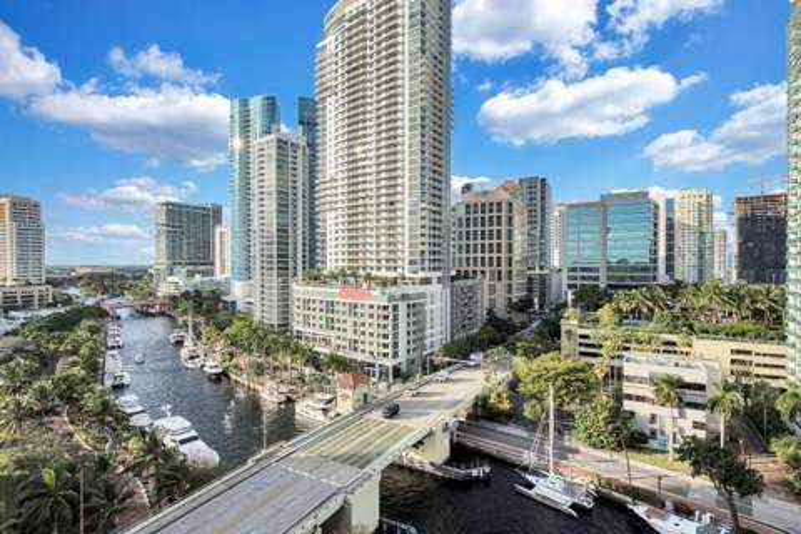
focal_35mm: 19
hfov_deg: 86.9
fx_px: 423
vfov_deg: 64.6
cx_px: 400
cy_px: 267
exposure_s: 1/200
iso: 100
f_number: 9
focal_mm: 19
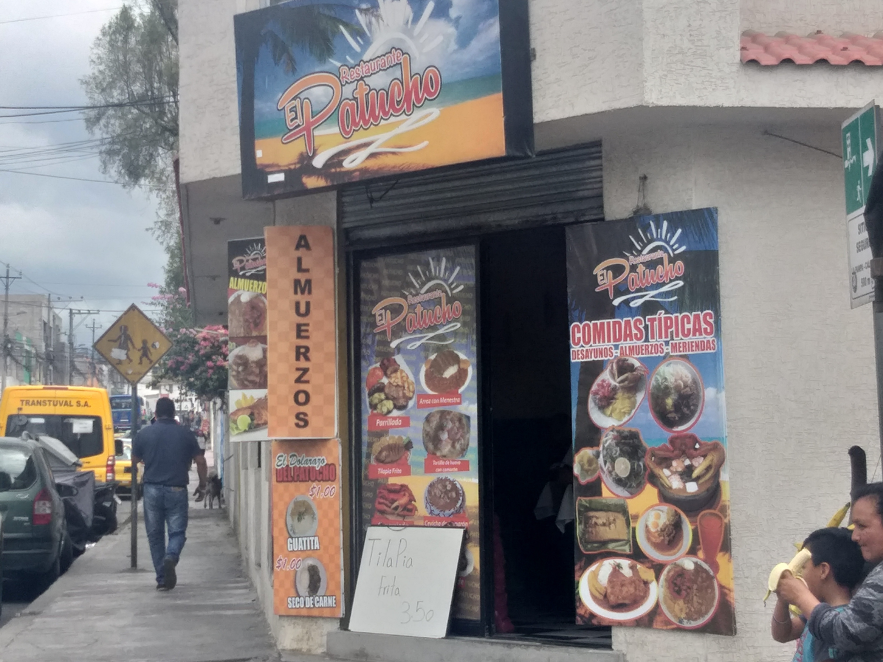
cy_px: 331
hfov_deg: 67.3
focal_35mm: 26
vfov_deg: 53.1
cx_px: 442
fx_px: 663
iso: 40
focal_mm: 3.93
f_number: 1.7
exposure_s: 1/1340
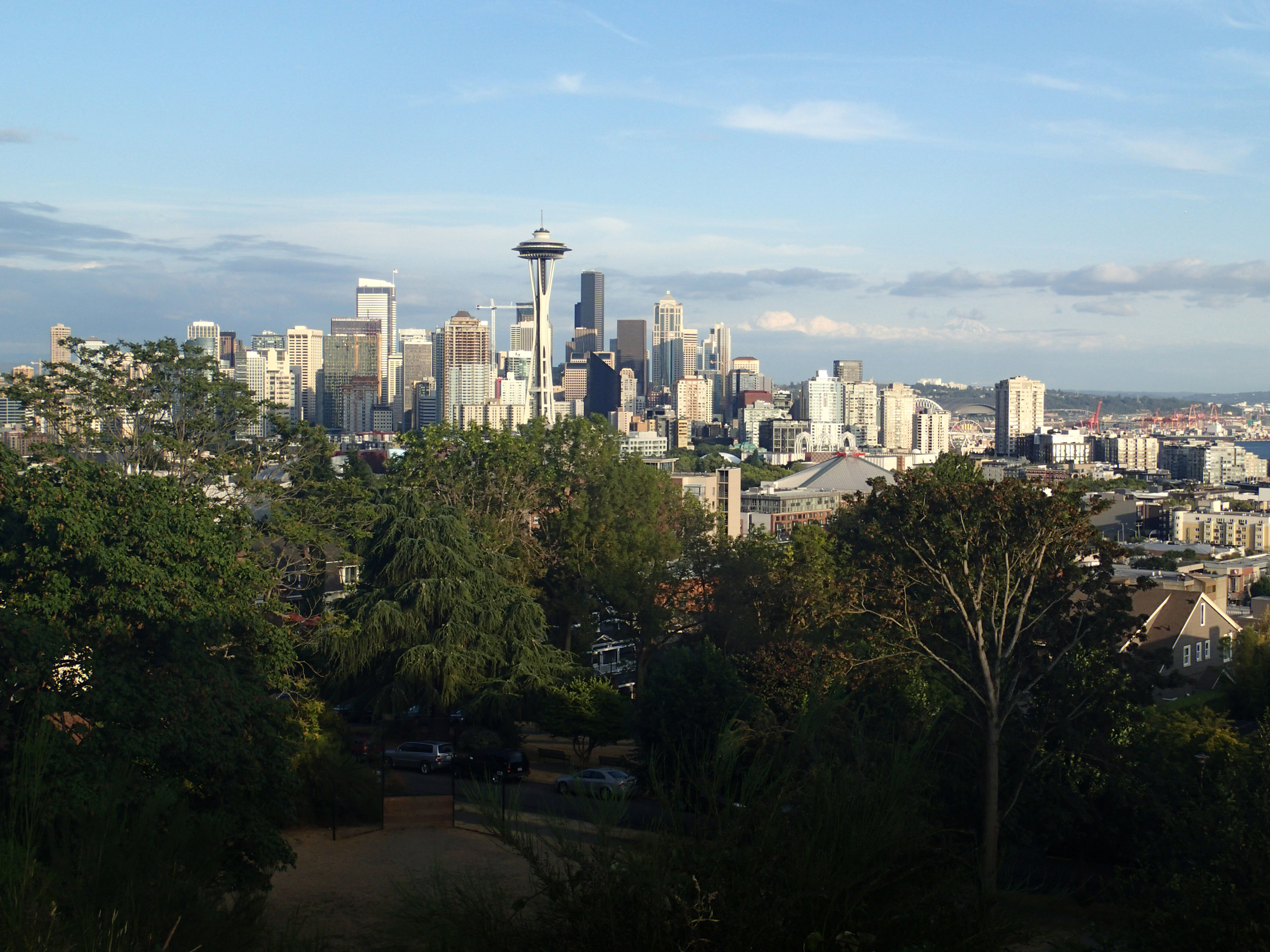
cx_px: 635
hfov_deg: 38.9
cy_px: 476
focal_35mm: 49
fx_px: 1798
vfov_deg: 29.7
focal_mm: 8.99
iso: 100
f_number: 4.5
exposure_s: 1/400
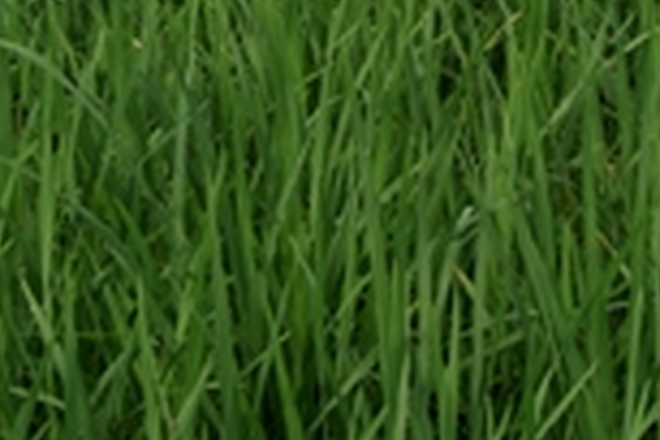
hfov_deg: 16.9
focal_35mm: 119
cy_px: -306
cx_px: 613
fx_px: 2181
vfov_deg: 10.9
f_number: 10
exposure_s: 1/100
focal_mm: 22
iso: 100
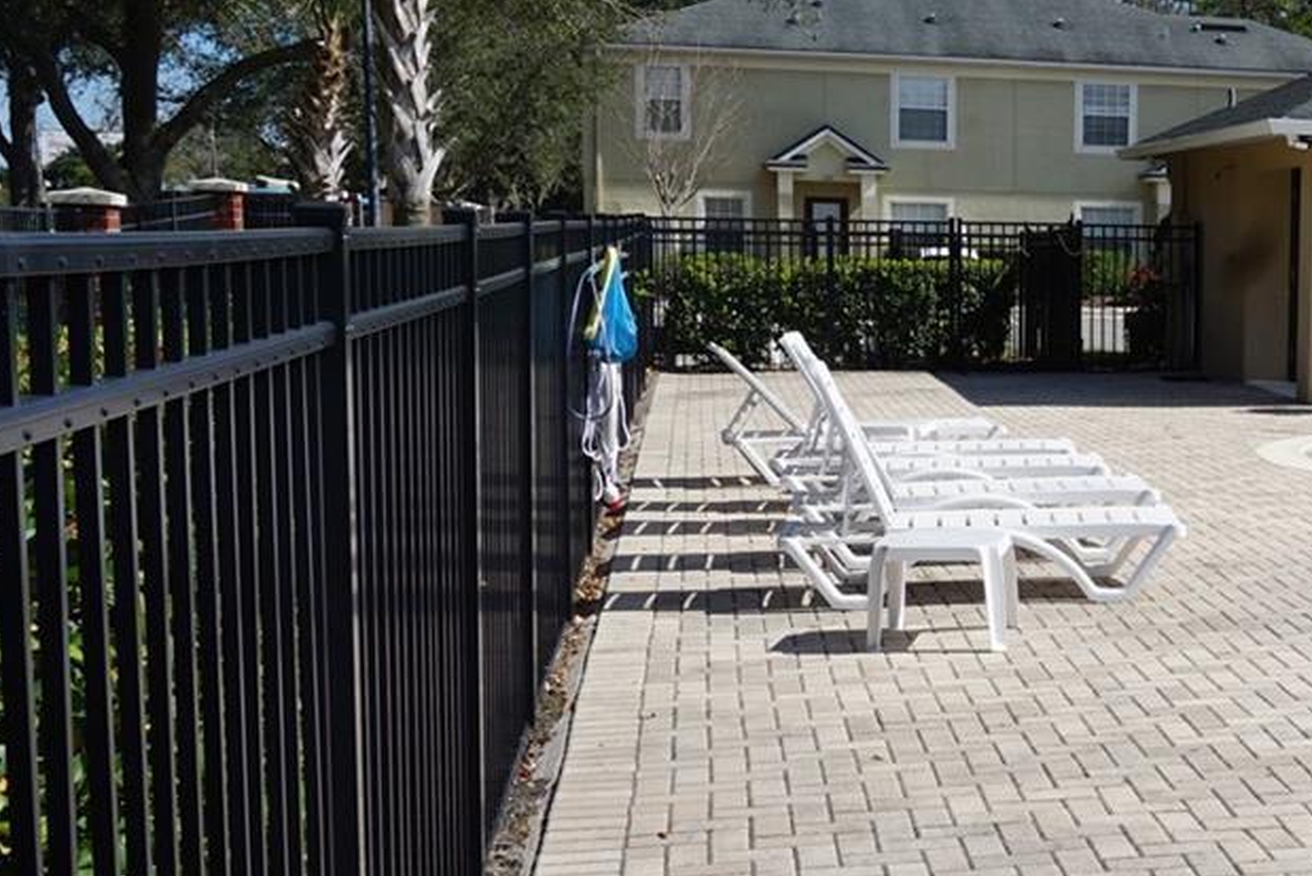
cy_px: 588
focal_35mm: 62
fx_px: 2260
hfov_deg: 29.9
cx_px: 1342
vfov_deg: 21.8
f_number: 11
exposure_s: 1/200
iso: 100
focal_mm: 16
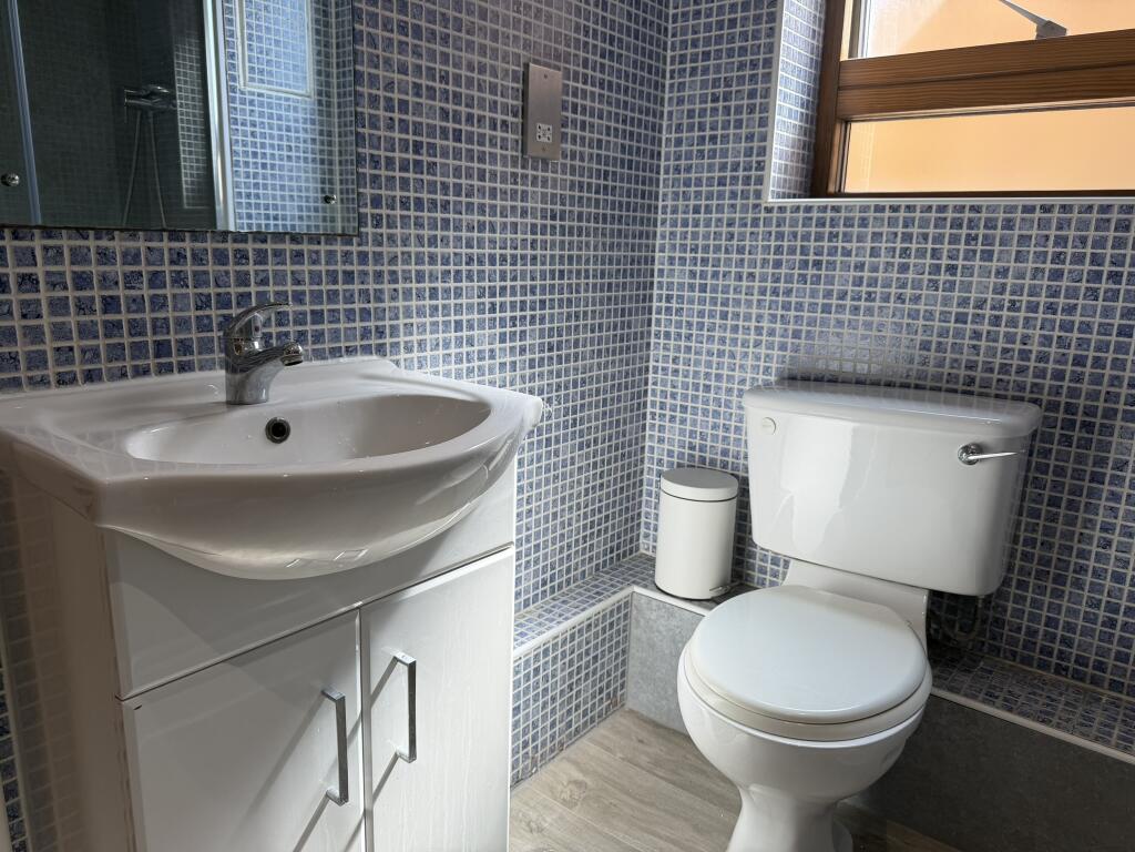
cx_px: 568
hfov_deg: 71.6
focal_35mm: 24
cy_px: 426
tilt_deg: -13.8
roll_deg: -1.5
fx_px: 787
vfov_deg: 56.8
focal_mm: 6.76
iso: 80
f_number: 1.78
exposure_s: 1/363
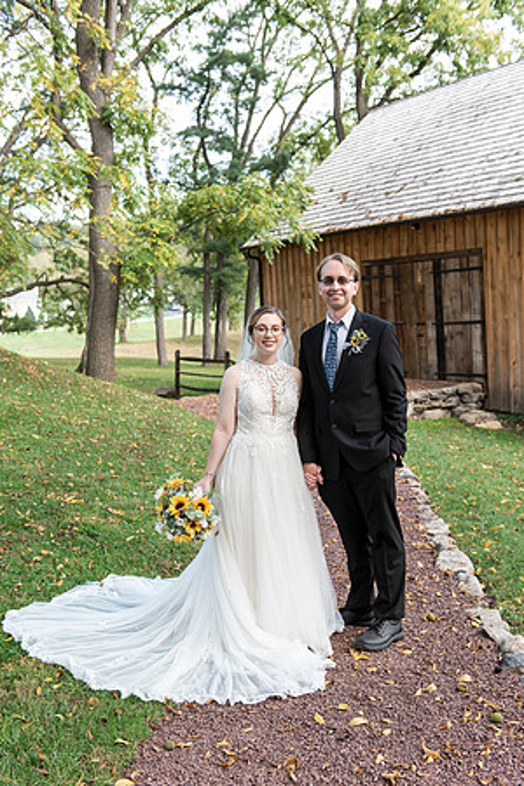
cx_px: 262
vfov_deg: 48.5
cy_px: 393
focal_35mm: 40
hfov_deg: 33.4
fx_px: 873
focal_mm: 40
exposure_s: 1/250
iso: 400
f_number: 4
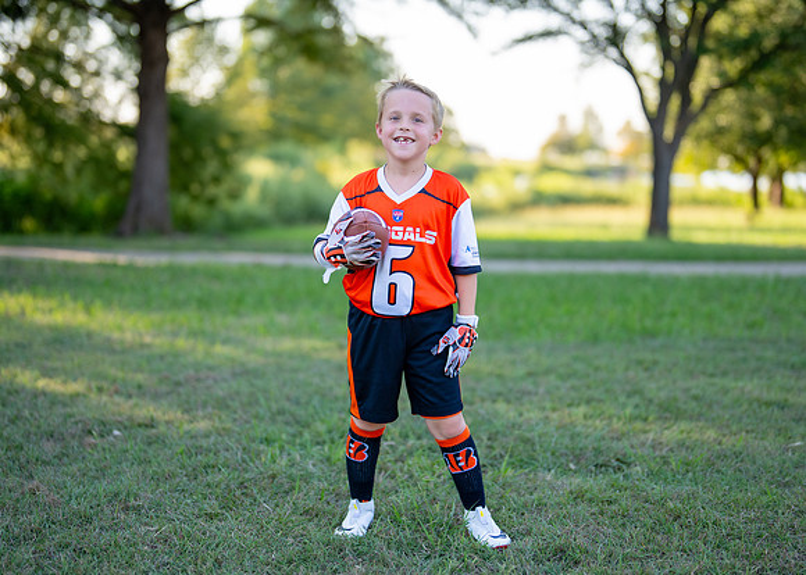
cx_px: 409
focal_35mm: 62
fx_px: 1416
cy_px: 274
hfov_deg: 31.8
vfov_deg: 23.0
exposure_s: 1/1600
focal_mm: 50
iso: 160
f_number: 1.2
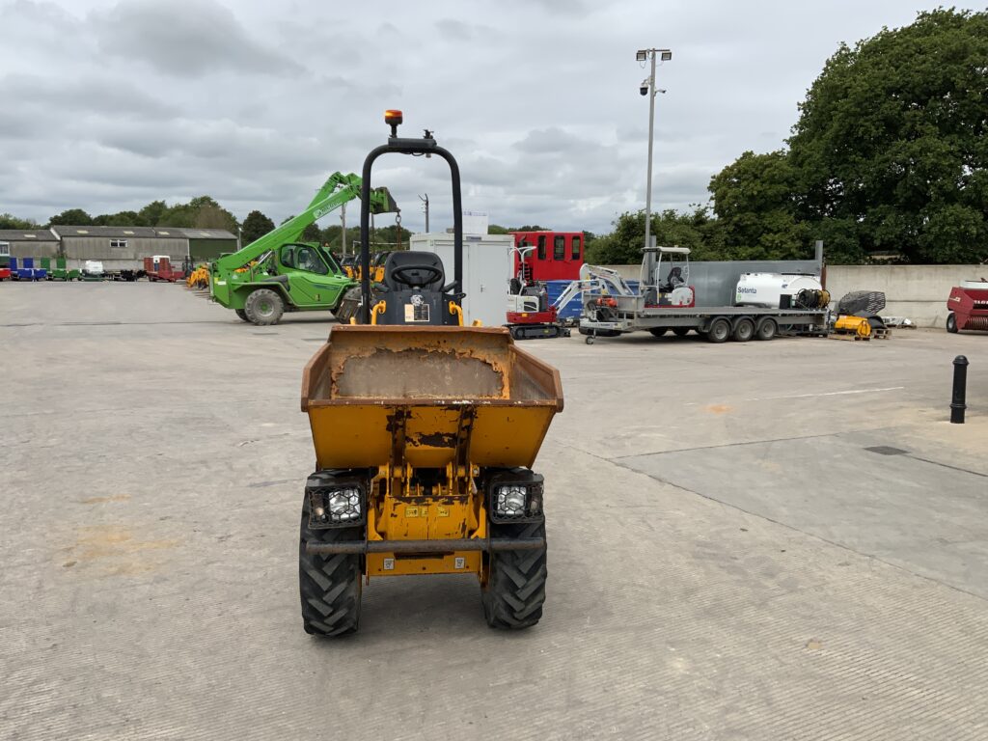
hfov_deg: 61.7
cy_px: 370
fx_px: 828
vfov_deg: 48.2
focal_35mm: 29
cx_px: 494
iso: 16
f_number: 1.8
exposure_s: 1/2427
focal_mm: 3
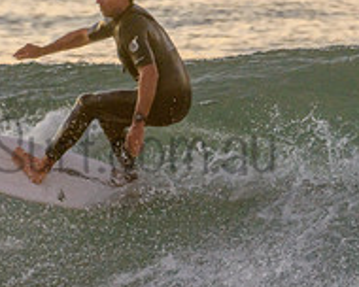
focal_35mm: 2150
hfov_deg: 0.9
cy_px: 129
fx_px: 22844
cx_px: 76
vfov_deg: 0.7
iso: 1400
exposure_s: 1/320
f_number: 5.6
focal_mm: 500
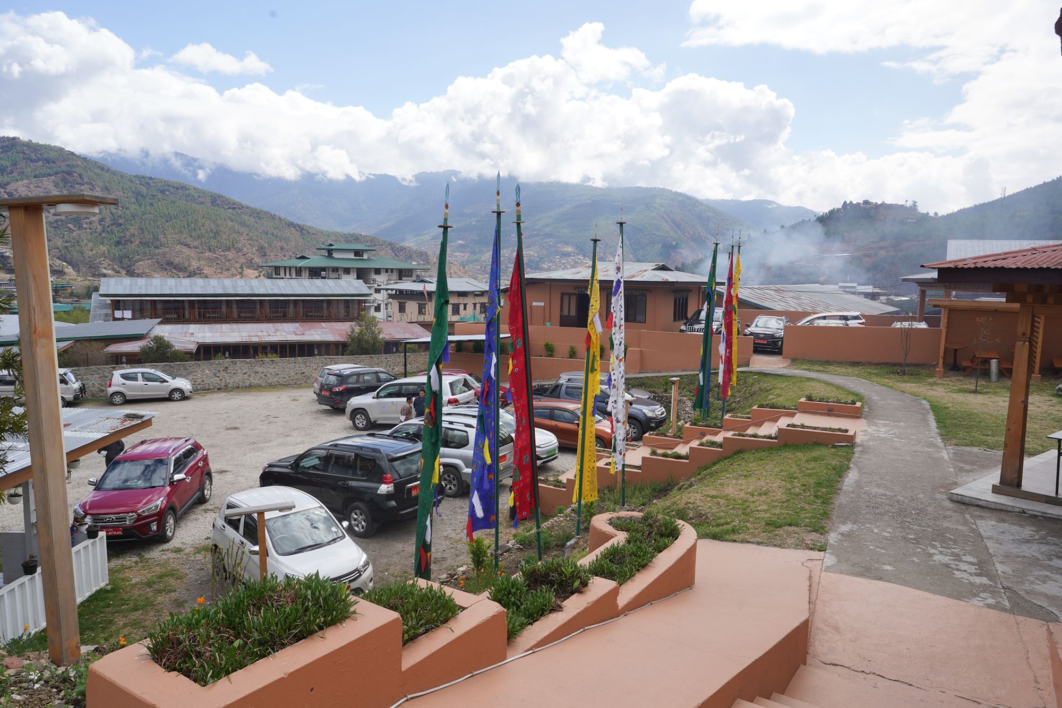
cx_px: 531
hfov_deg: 73.7
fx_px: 708
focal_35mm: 24
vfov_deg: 53.1
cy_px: 354
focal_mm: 24
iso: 100
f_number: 13
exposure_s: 1/100
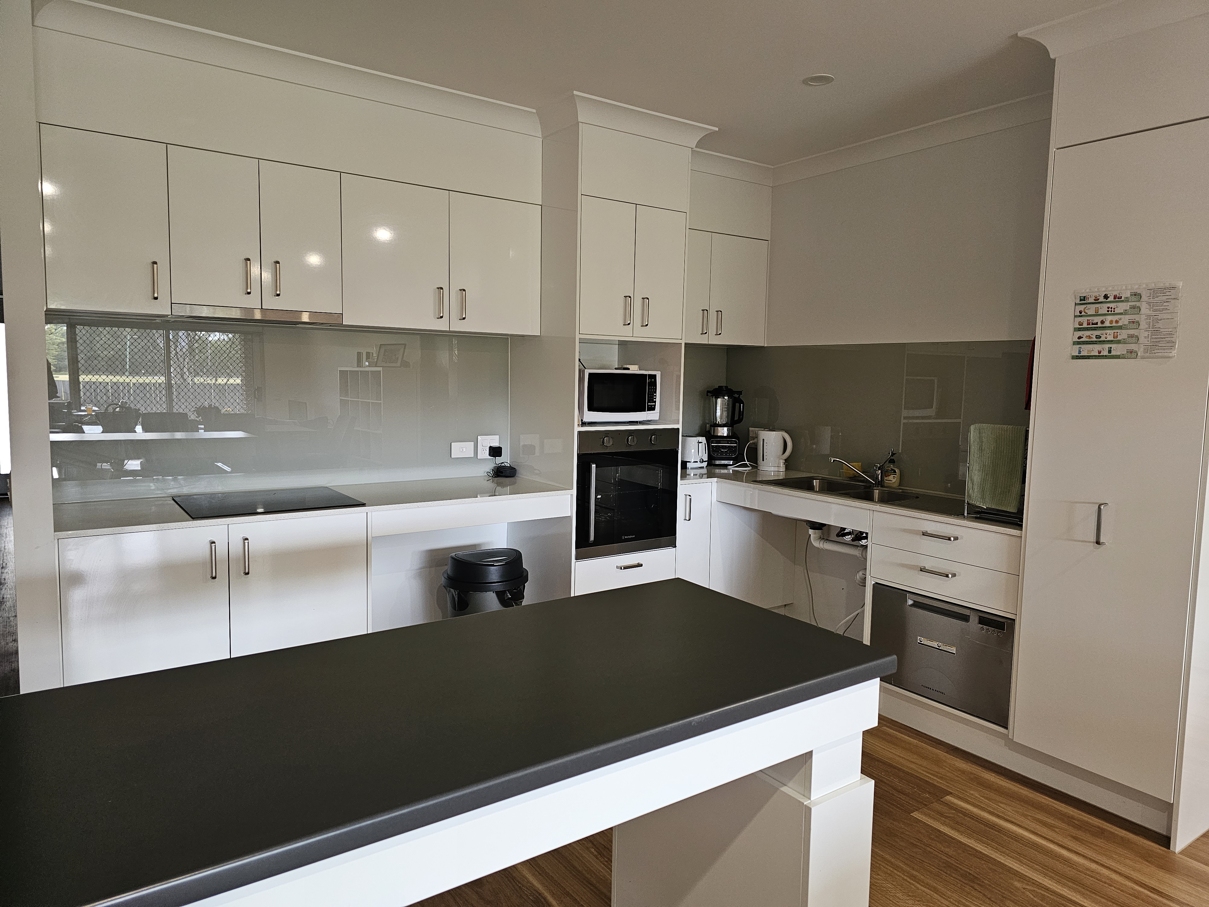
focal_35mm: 23
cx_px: 604
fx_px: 803
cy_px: 454
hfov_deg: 73.9
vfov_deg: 58.9
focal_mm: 6.3
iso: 400
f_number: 1.7
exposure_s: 1/100
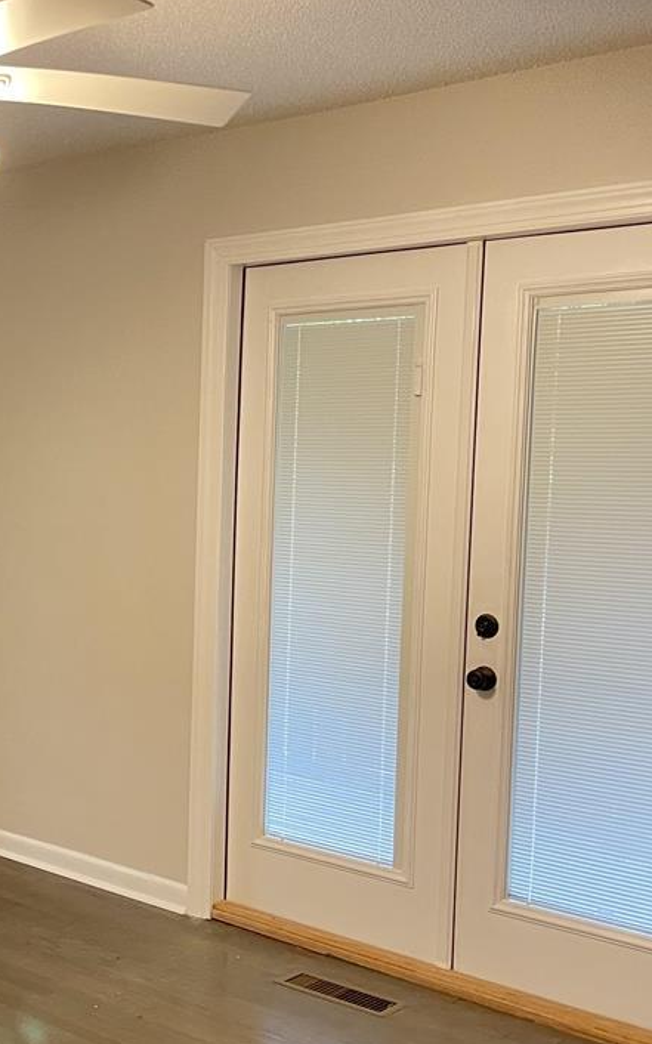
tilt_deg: -5.1
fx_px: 1422
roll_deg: -0.3
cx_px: -80
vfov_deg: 40.3
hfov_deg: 24.0
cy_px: 578
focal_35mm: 50
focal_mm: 5.1
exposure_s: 1/60
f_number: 1.6
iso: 500
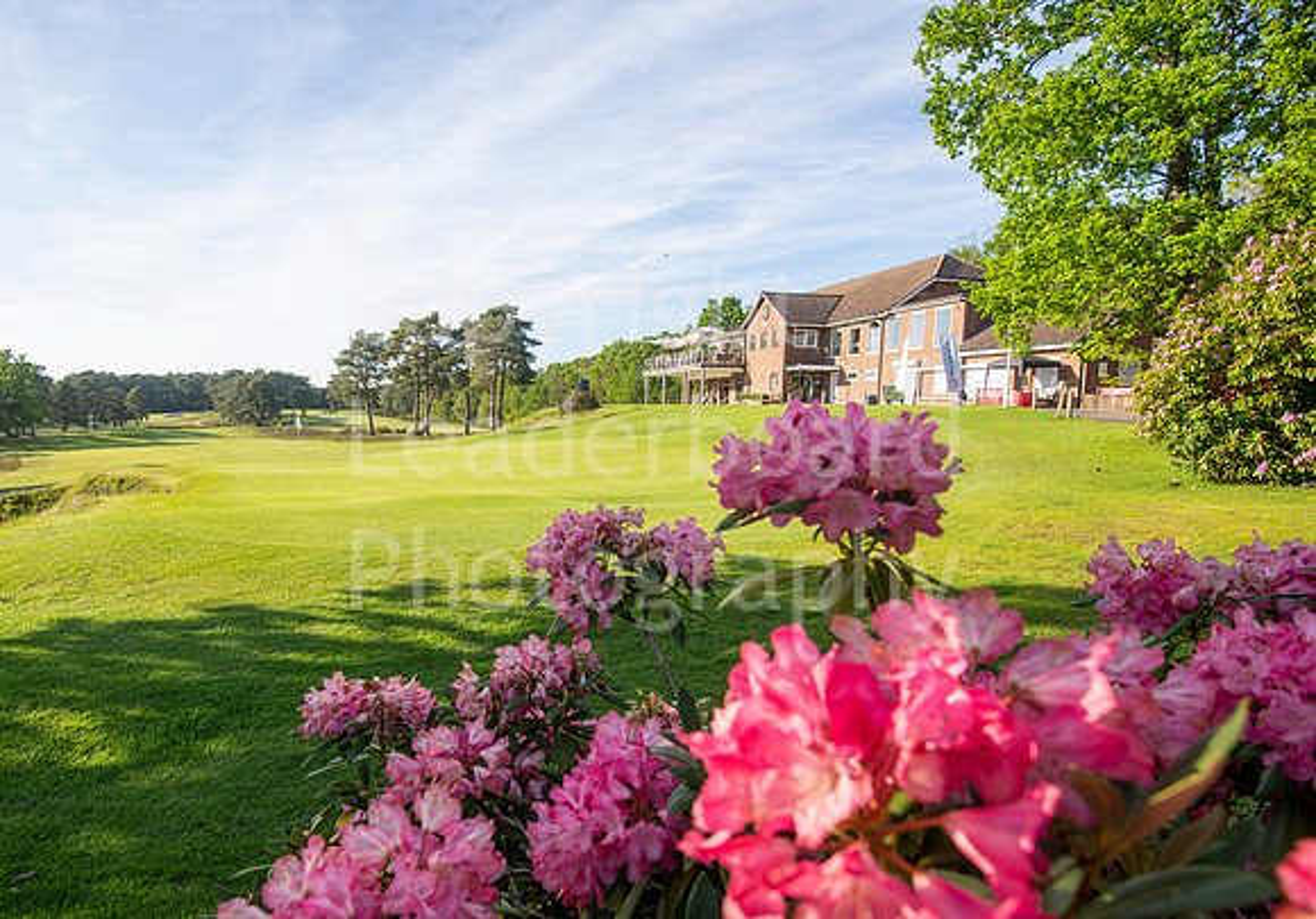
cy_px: 501
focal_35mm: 18
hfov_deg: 88.5
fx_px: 669
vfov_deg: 68.9
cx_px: 563
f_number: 6.3
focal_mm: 16
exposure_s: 1/200
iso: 80
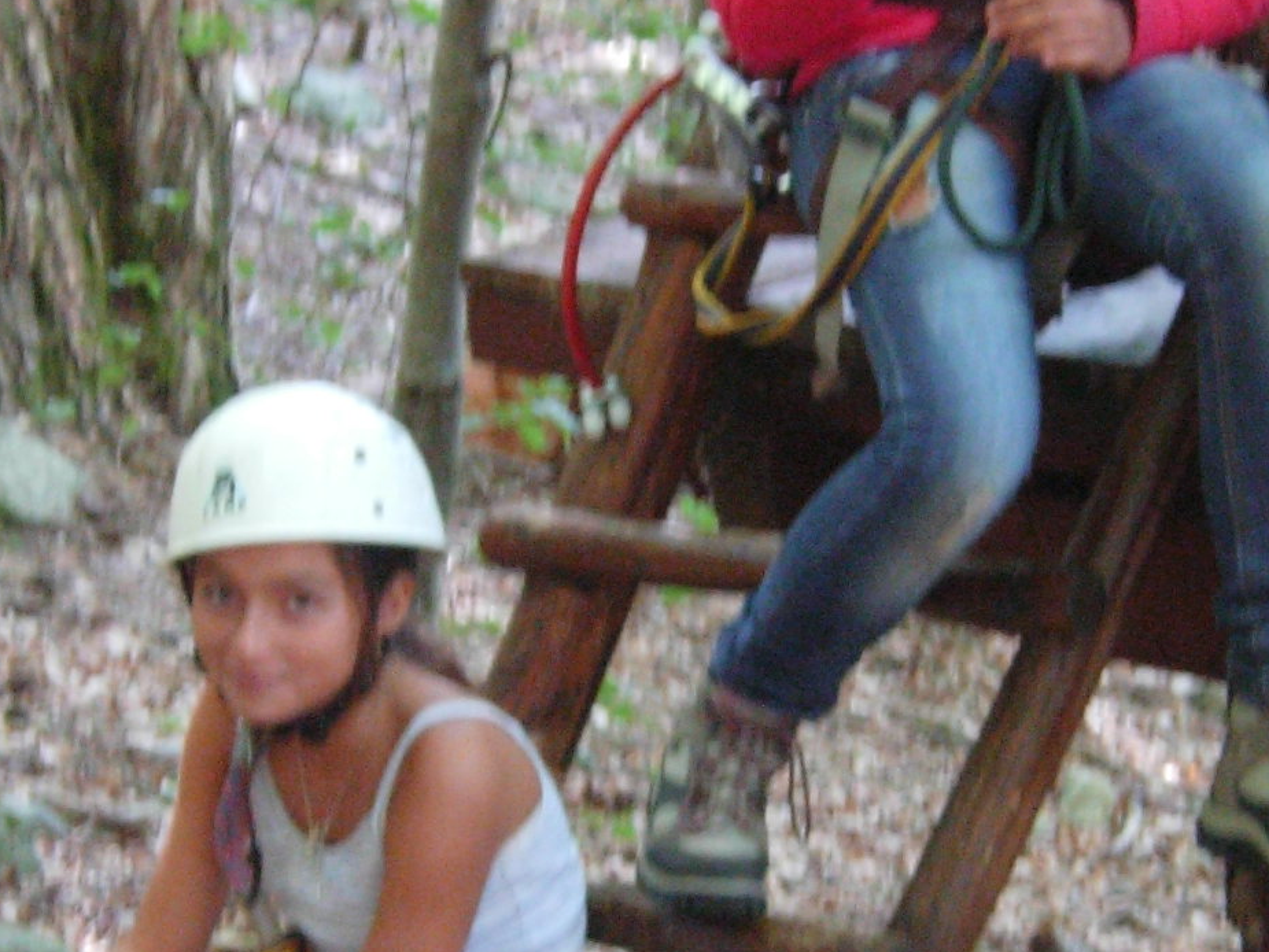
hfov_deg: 15.5
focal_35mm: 127
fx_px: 4656
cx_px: 689
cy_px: 641
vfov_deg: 11.7
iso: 218
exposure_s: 1/16
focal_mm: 7.5
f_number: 2.7
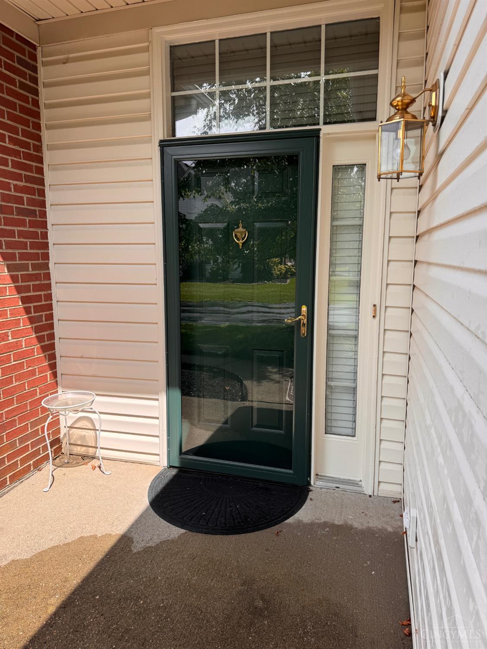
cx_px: 244
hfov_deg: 56.8
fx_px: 450
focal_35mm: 24
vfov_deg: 71.6
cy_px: 324
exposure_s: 1/1524
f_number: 1.78
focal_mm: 6.76
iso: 80
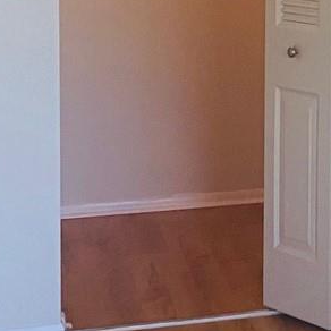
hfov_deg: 12.3
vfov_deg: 13.5
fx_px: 1363
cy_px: -53
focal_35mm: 126
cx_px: 659
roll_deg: -1.1
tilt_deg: -3.3
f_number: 1.8
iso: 100
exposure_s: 1/60
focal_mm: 4.25
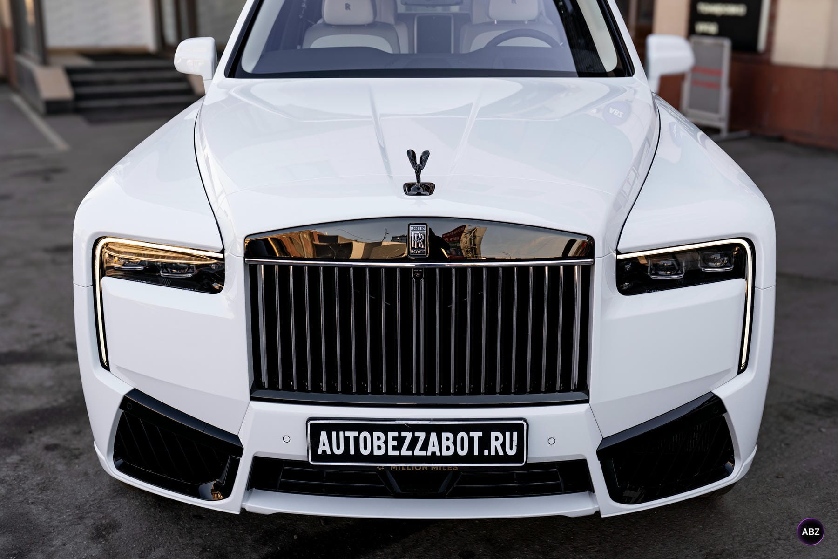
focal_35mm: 41
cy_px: 280
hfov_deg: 47.4
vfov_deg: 32.6
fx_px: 954
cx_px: 419
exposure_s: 1/200
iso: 125
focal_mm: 41
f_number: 5
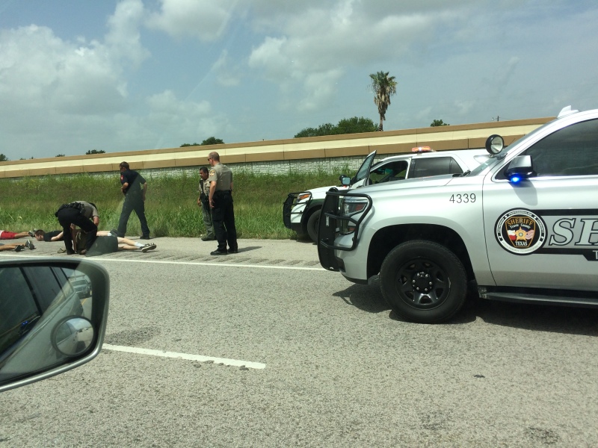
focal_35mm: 29
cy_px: 224
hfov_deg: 61.7
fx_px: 501
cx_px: 299
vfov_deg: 48.2
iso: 32
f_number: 2.2
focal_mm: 4.15
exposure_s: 1/2564
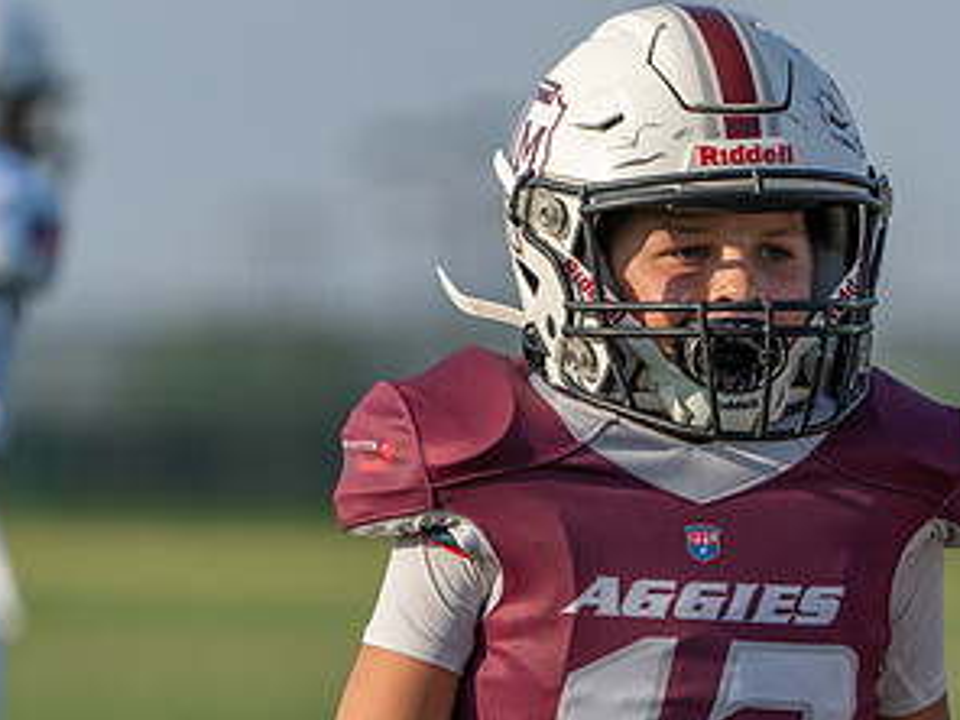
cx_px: 691
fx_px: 18886
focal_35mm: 681
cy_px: 598
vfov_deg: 2.2
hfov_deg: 2.9
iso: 250
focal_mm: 361
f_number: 5.6
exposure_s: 1/1250
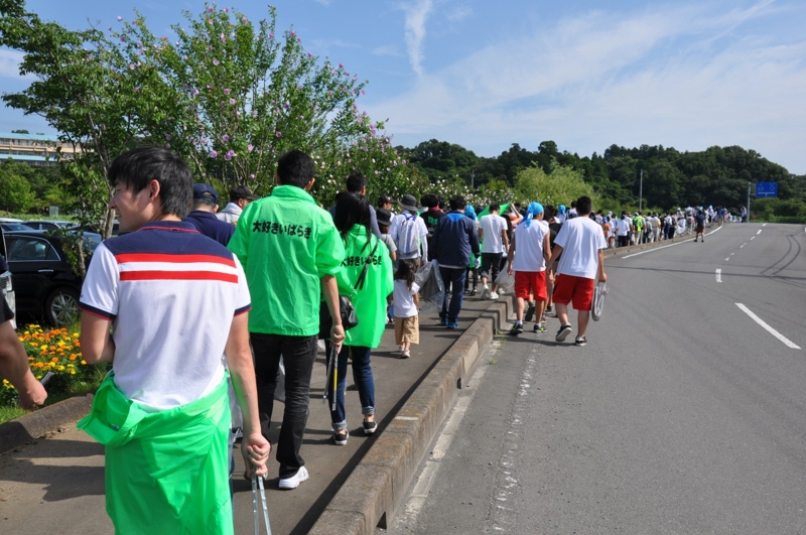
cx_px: 403
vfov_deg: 36.8
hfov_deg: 53.2
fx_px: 805
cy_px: 268
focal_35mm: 36
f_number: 10
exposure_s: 1/400
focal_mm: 24
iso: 200
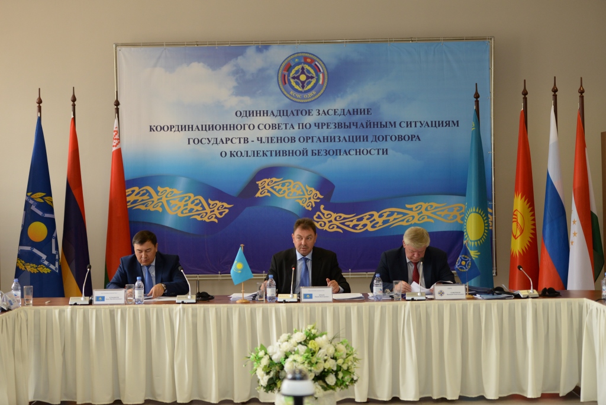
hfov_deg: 28.8
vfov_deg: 19.5
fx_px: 1179
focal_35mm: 70
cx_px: 303
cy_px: 202
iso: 1250
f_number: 2.8
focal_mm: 70
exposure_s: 1/200
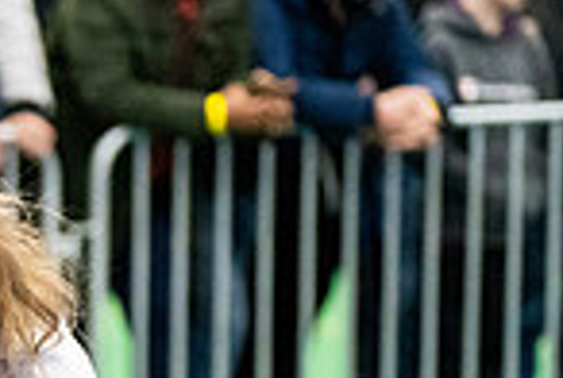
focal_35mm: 404
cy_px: 688
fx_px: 6331
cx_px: -320
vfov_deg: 3.4
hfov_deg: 5.0
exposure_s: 1/640
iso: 6400
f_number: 2.8
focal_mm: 102
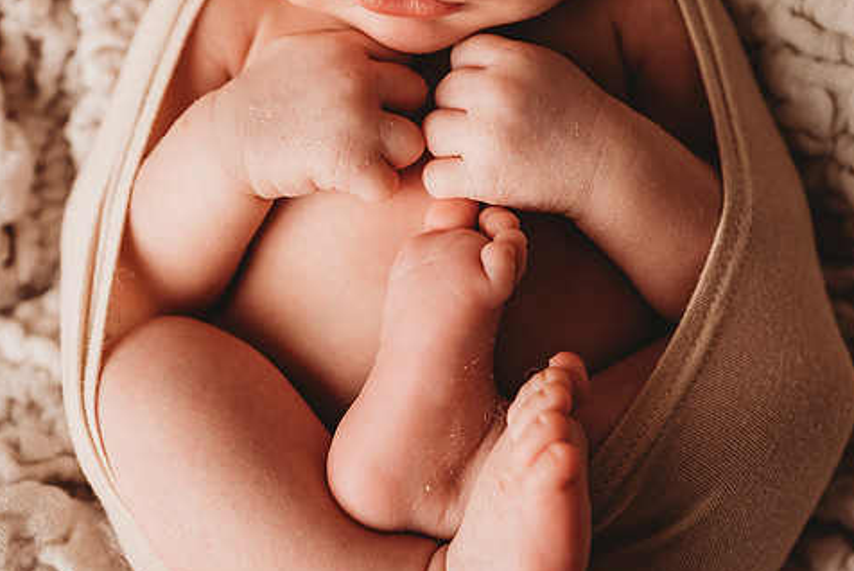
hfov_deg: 30.1
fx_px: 1590
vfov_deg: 20.3
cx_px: 411
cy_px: 283
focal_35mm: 67
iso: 100
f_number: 4
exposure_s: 1/160
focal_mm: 55
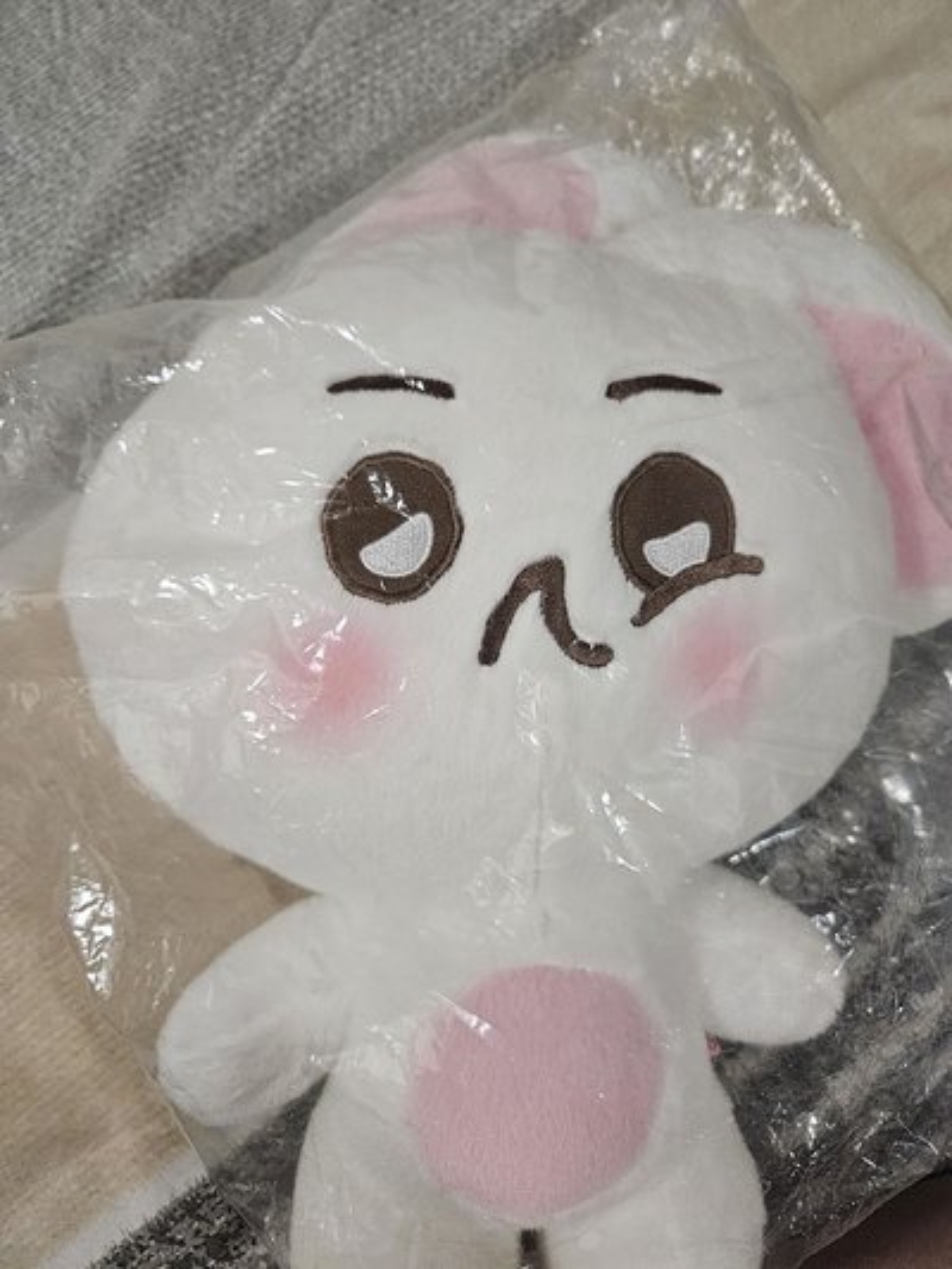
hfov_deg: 58.9
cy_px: 634
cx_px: 476
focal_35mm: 23
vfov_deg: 73.9
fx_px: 843
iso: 800
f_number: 1.8
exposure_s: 1/120
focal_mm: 5.4
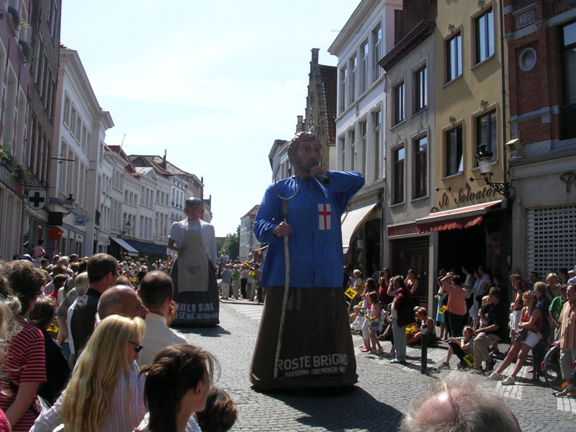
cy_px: 216
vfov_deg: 37.7
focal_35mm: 38
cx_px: 288
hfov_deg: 49.0
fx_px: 632
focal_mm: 5.8
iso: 50
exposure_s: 1/342
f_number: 5.6
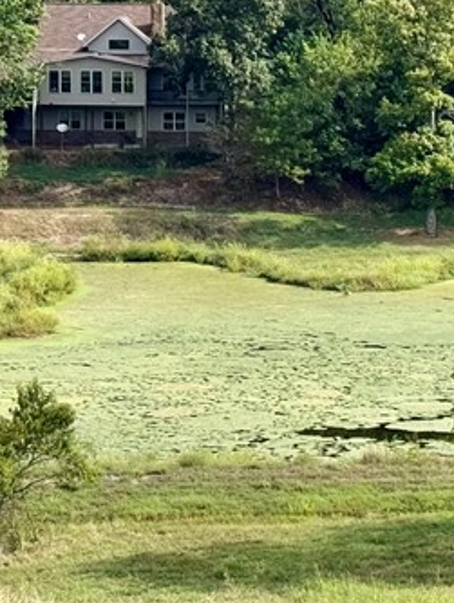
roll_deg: -0.6
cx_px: 389
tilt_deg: -5.7
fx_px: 2567
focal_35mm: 147
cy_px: 238
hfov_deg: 10.1
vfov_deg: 13.4
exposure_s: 1/2717
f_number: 1.78
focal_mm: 6.76
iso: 64
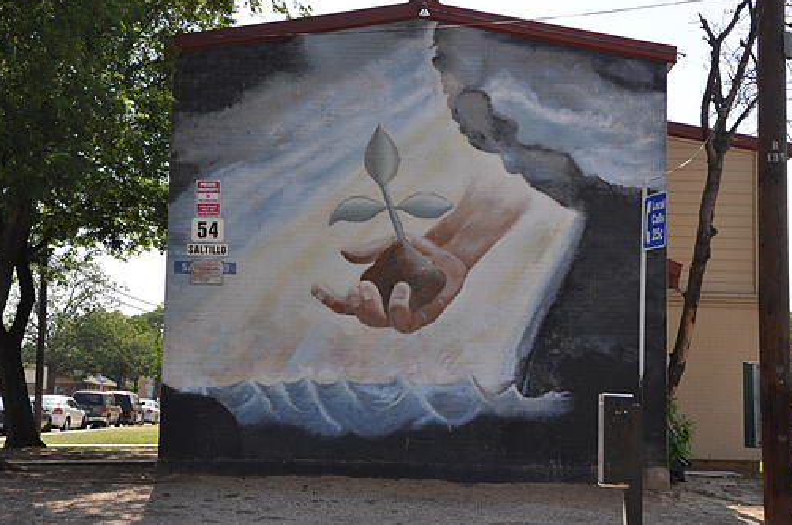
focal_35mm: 73
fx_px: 1603
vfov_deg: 18.6
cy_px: 236
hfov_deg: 27.7
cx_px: 425
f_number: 6.3
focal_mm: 42
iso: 200
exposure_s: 1/160
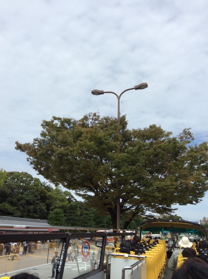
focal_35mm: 32
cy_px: 140
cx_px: 104
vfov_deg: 56.9
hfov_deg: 44.1
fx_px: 257
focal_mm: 3.3
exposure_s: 1/1908
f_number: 2.4
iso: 32
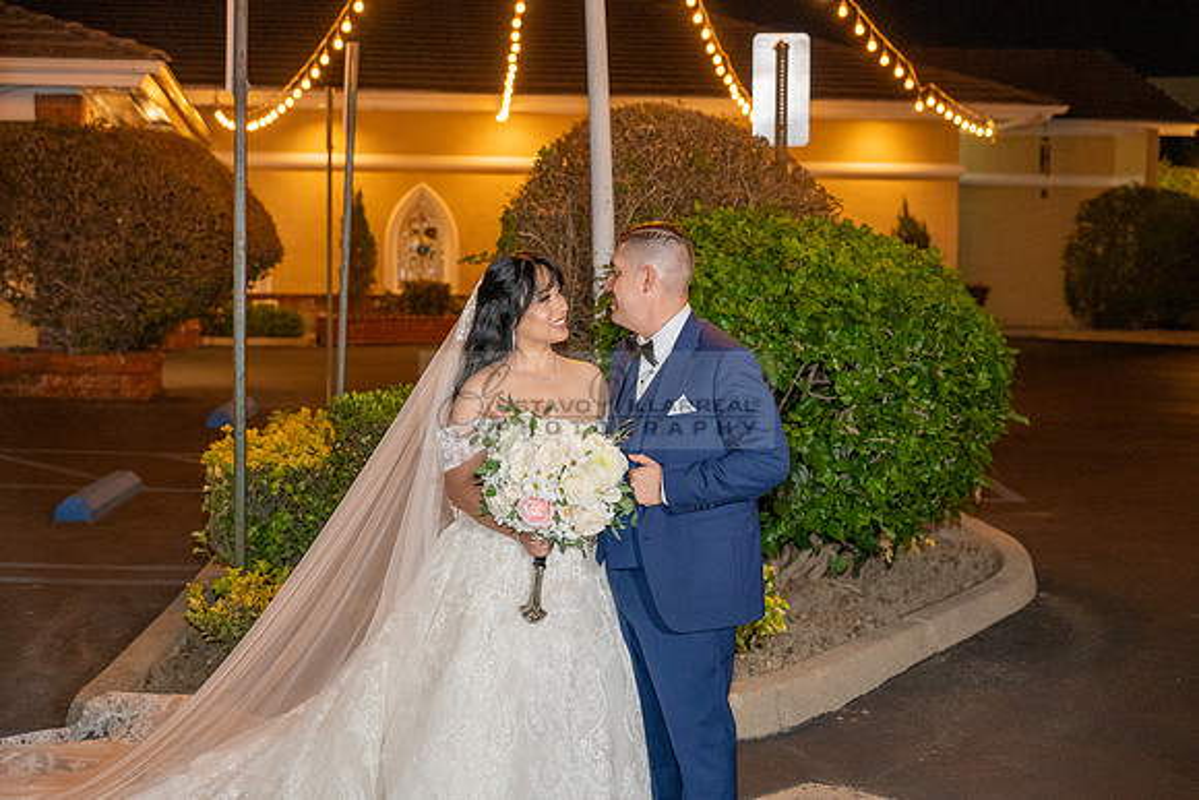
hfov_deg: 35.0
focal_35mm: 57
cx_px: 600
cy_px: 400
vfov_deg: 23.8
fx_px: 1899
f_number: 4
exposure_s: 1/200
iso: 2500
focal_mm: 57
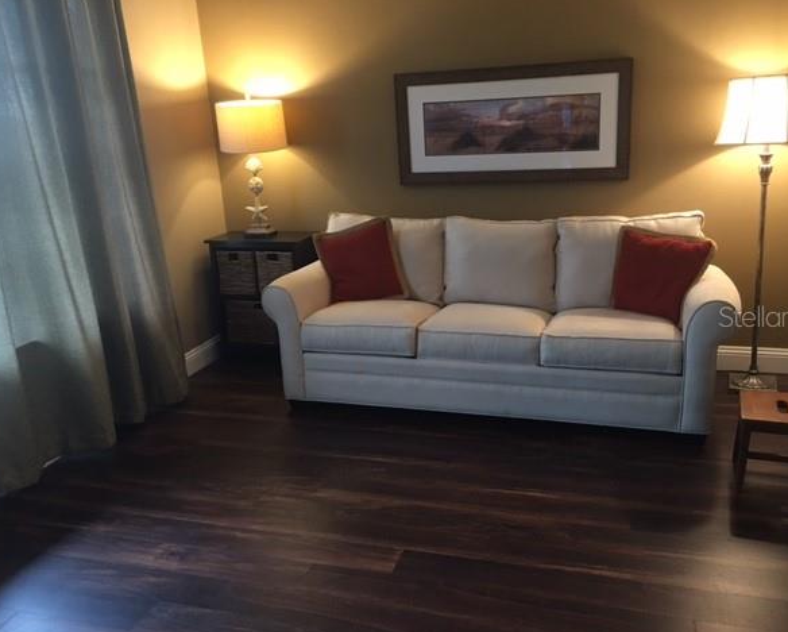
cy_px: 316
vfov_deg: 47.2
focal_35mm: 31
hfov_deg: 57.1
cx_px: 414
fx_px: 723
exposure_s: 1/15
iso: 80
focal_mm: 4.15
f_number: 2.2
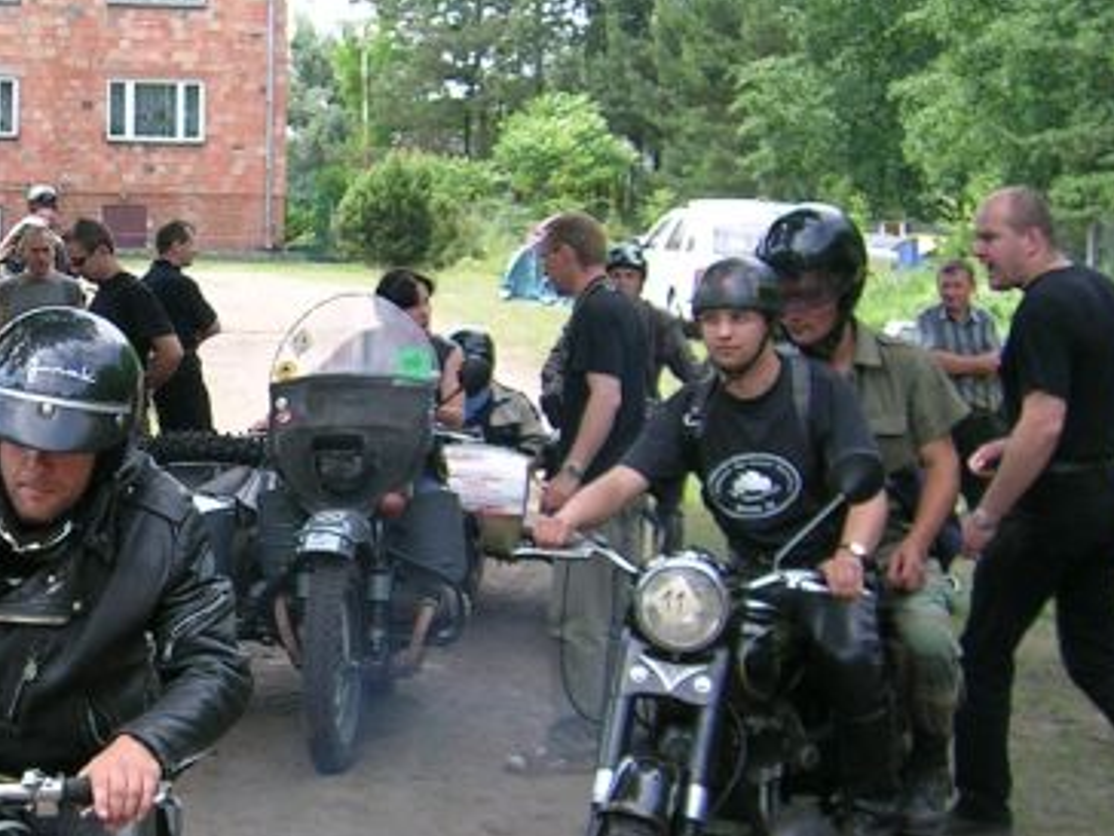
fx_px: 2478
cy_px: 554
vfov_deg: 19.1
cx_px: 70
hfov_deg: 24.5
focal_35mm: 77
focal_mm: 5.4
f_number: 2.8
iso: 50
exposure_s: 1/206
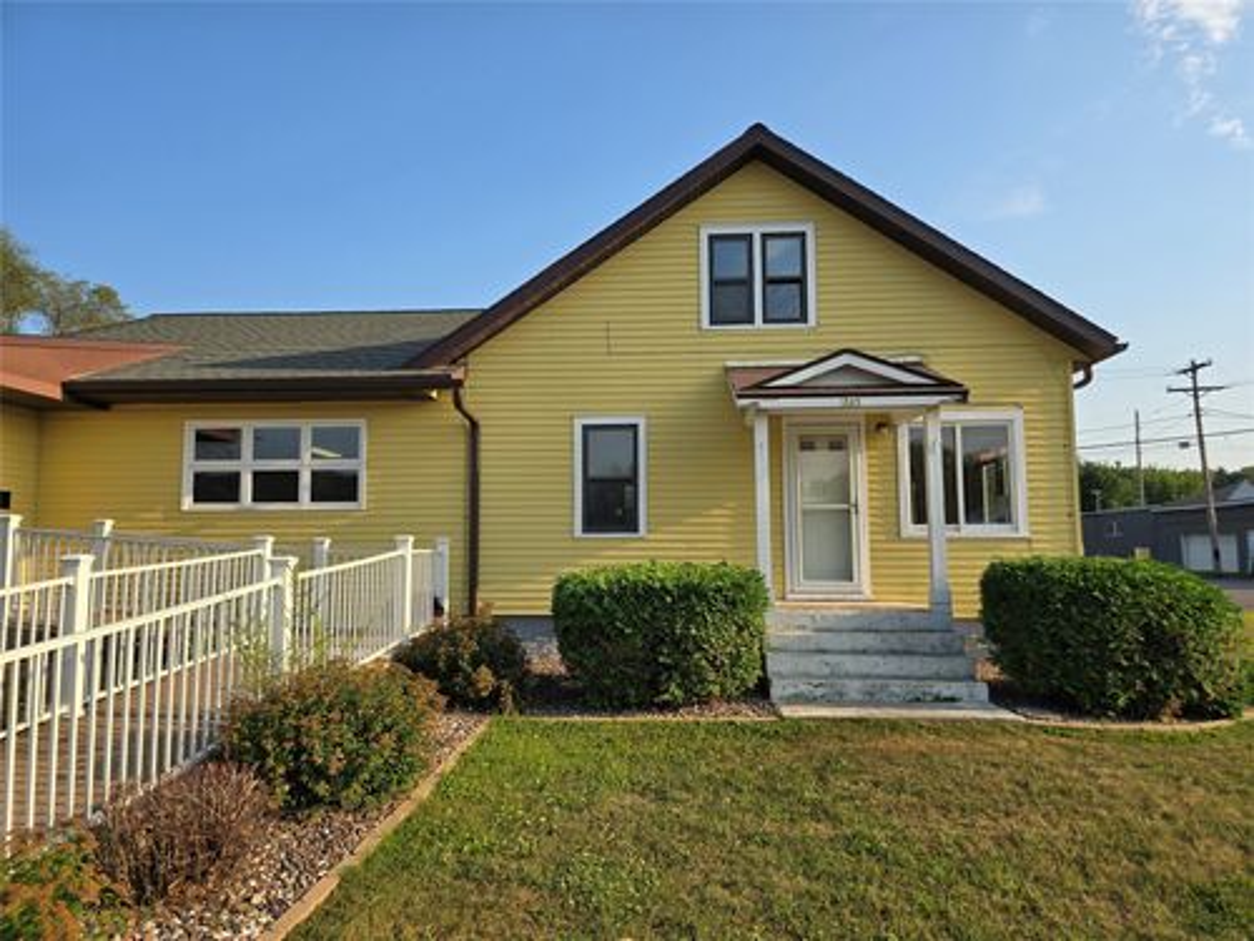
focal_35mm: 23
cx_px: 627
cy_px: 470
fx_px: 833
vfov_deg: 58.9
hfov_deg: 73.9
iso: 12
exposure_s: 1/465
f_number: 1.7
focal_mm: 6.3
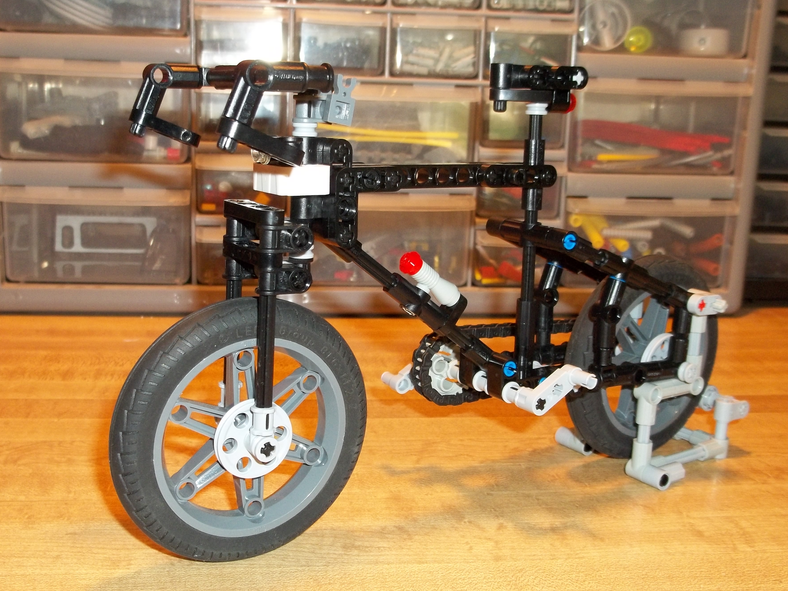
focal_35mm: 40
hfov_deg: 46.8
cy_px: 305
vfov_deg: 36.0
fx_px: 910
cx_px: 380
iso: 160
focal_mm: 5.9
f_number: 3.3
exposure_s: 1/30
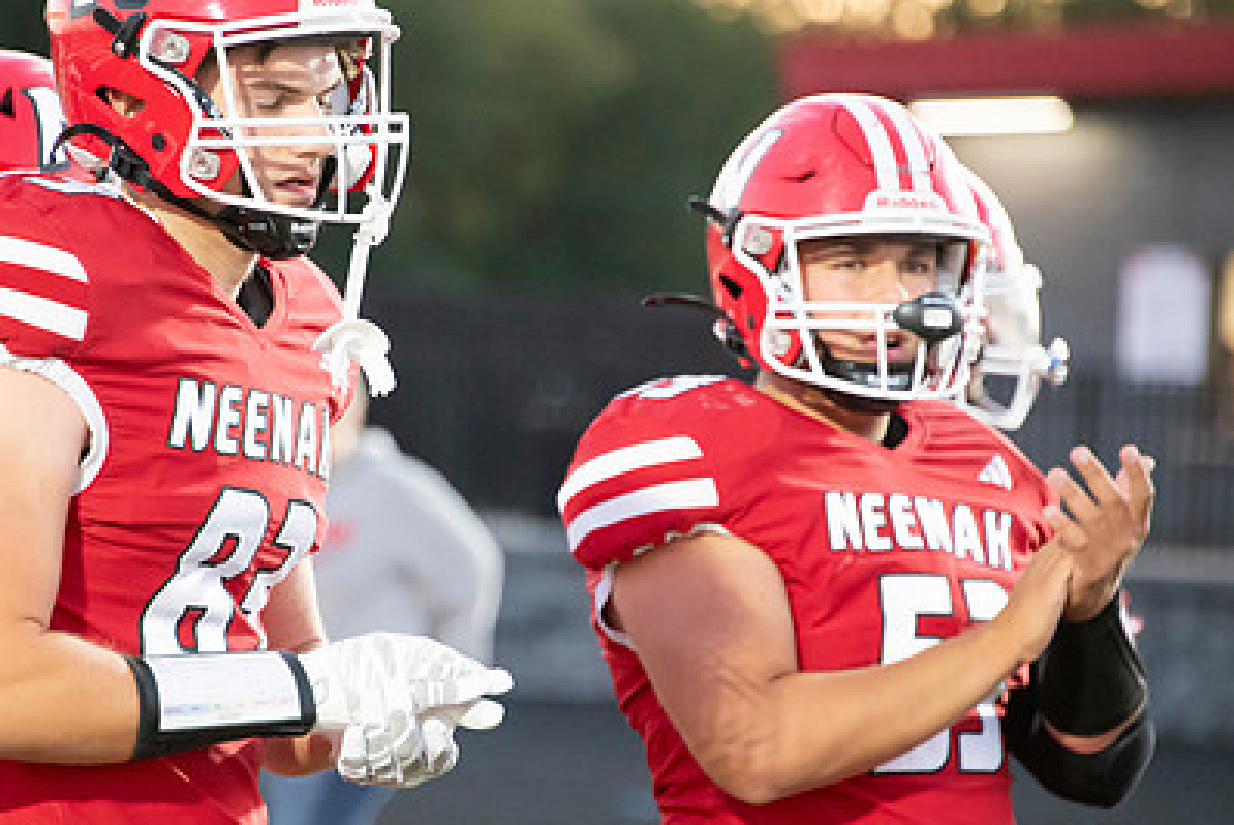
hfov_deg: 5.7
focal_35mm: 364
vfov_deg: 3.8
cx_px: 453
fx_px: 12486
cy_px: 485
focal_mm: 250
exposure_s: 1/320
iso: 8000
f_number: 5.6
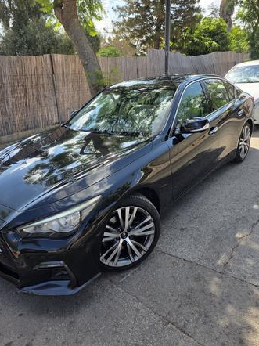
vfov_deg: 69.4
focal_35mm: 25
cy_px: 165
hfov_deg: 54.8
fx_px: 250
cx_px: 132
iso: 80
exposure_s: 1/3273
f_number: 1.7
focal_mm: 6.25
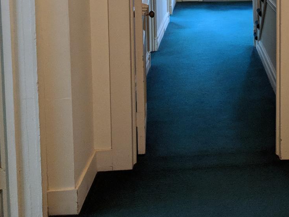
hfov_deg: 24.4
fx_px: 626
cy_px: 11
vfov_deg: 19.2
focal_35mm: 75
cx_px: 311
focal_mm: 4.44
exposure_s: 1/60
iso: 219
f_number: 1.8
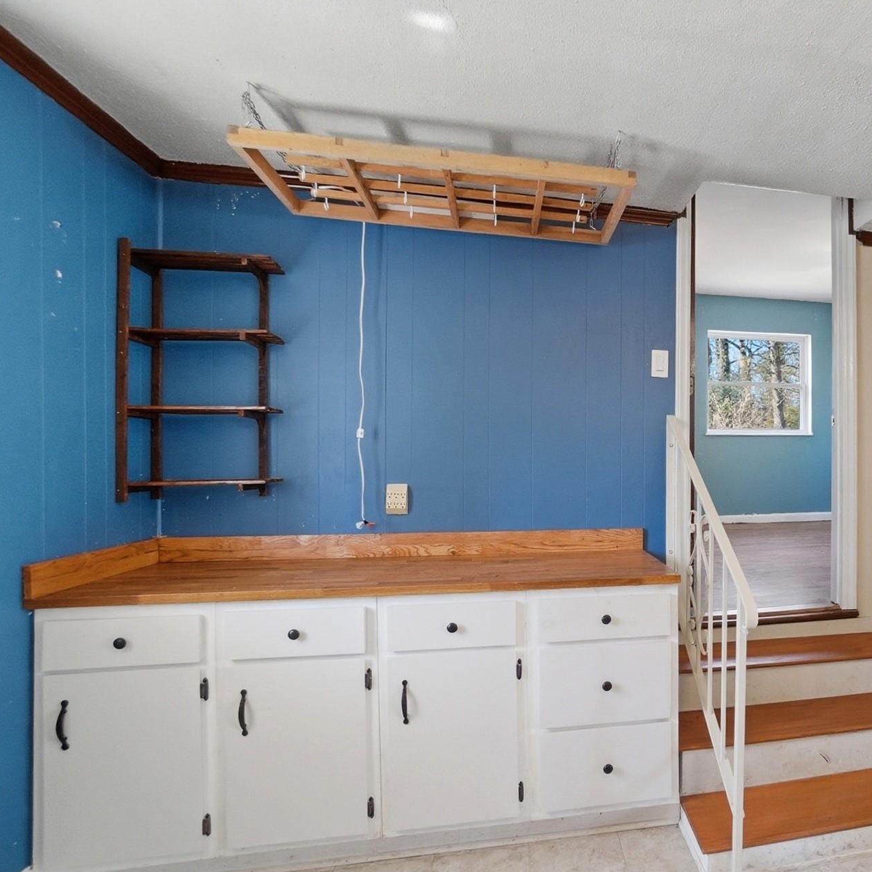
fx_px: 570
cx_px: 677
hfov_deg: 68.8
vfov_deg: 74.8
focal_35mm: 20
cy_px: 452
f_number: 4
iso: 100
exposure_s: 1/100
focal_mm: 10
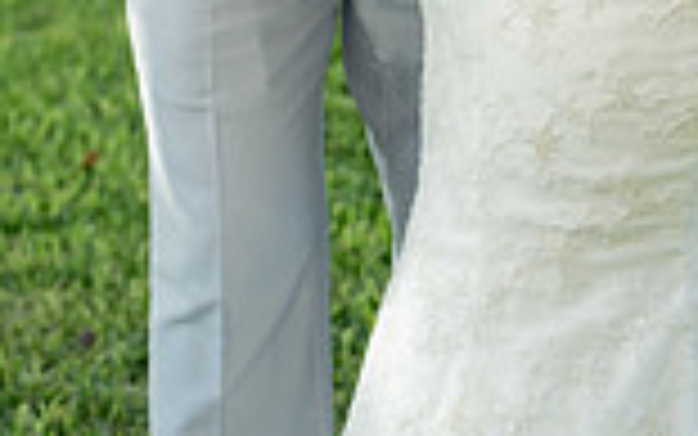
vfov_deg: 6.7
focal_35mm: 187
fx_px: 3559
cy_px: -535
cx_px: 347
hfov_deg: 11.2
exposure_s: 1/500
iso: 500
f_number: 4
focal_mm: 63
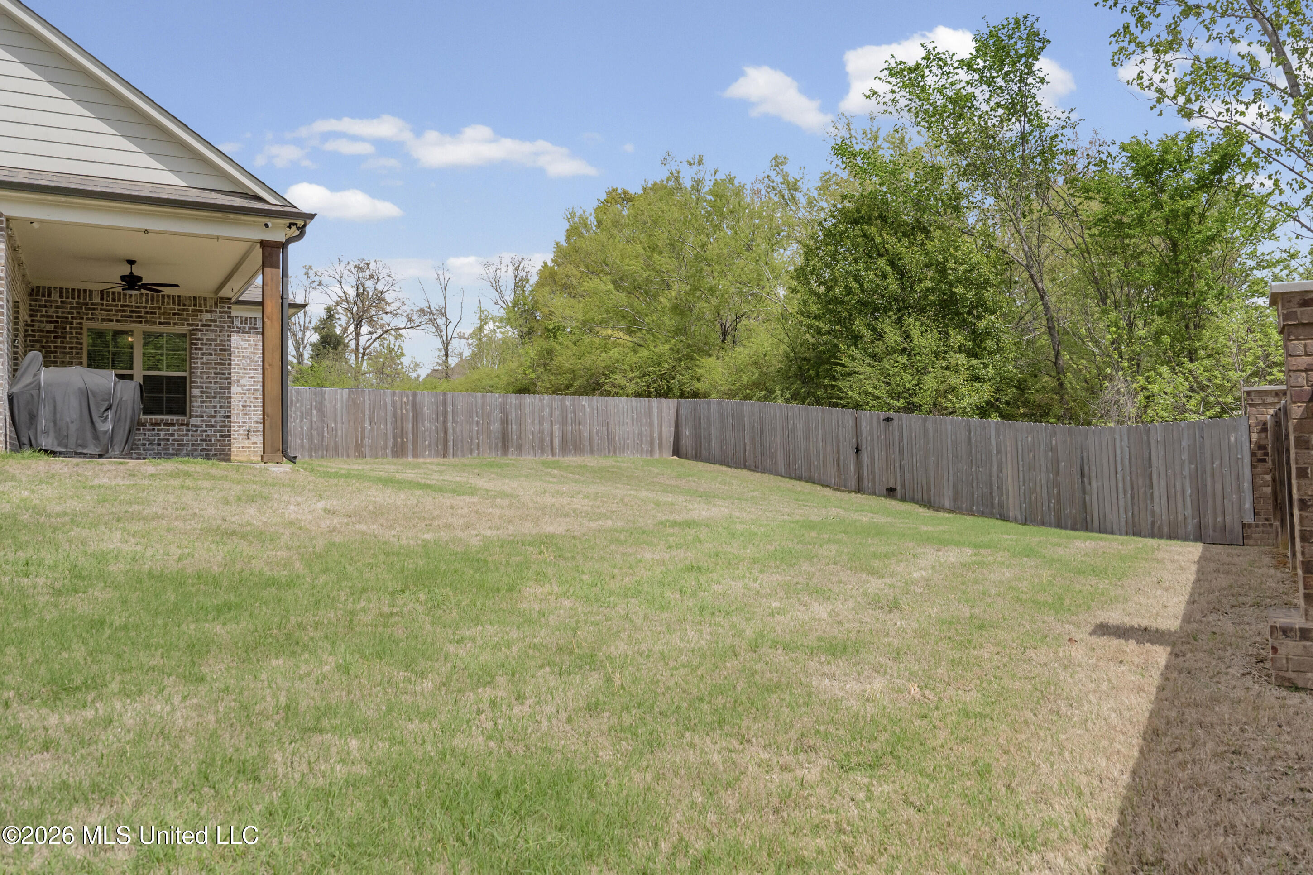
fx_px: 1058
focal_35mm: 29
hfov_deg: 63.7
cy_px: 438
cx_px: 656
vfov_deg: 45.0
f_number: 9
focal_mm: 29
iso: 800
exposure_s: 1/2500
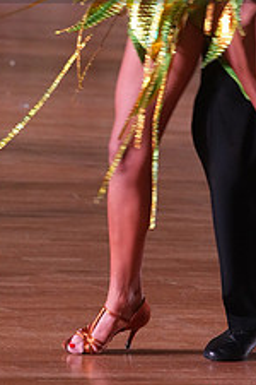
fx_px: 3936
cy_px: -53
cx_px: 209
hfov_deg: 3.7
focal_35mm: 369
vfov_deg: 5.6
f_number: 5.6
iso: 4000
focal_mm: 143
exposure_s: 1/200
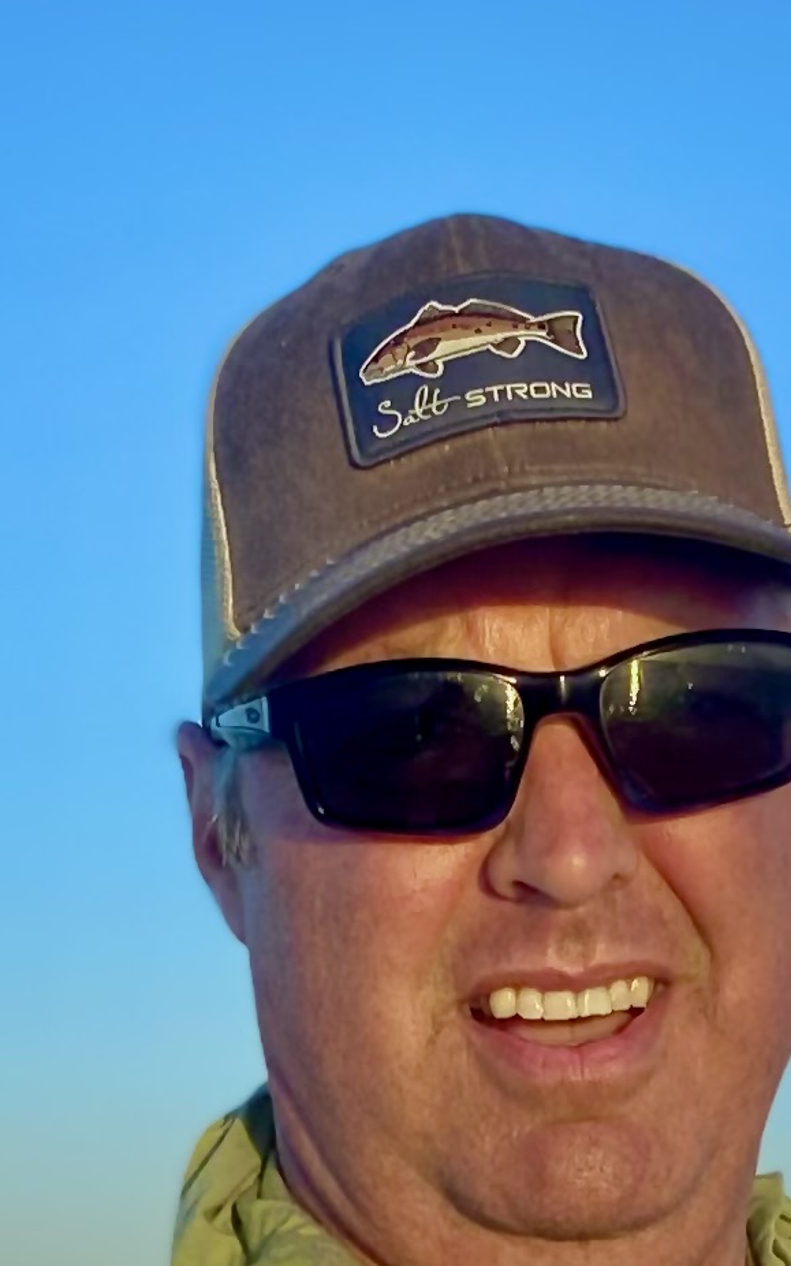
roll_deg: -0.1
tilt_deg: -4.9
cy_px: 1896
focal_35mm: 120
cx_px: 447
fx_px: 4138
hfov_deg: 10.9
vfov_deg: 16.0
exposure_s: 1/905
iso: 32
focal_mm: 4.25
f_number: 1.8
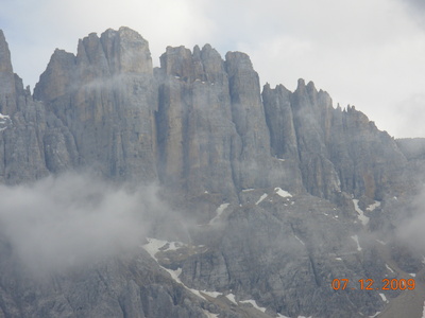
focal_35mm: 190
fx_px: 2333
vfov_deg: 7.8
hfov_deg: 10.4
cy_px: 159
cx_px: 212
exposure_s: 1/542
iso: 50
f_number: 5
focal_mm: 31.4
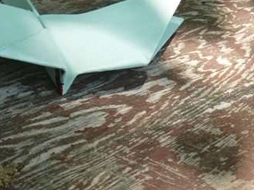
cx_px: 26
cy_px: 38
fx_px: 843
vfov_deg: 12.8
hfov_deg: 16.9
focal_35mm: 115
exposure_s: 1/100
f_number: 3.6
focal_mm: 10.1
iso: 100
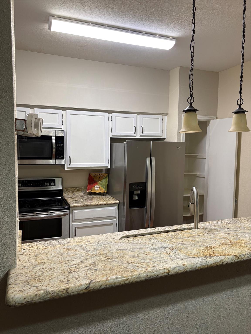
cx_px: 126
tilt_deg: -3.0
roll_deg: -1.0
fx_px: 251
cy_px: 167
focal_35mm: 26
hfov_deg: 53.1
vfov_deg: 67.3
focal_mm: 5.96
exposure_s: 1/60
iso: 100
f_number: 1.6
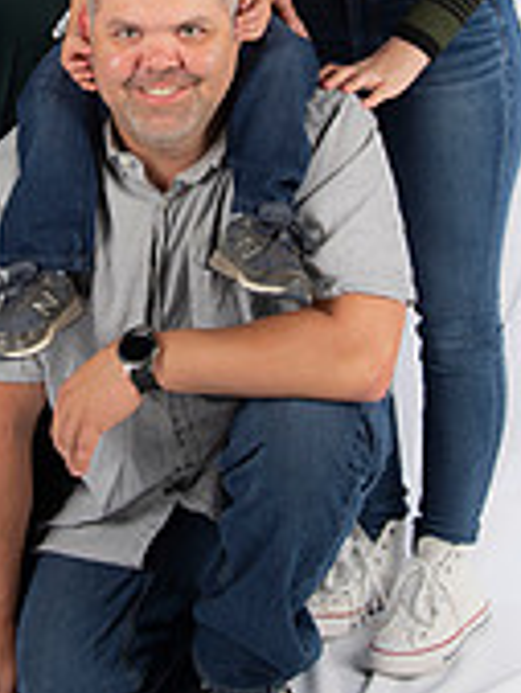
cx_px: 125
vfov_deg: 18.9
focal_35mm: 102
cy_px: 74
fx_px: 2044
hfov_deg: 14.5
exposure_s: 1/200
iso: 100
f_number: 5.6
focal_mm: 40
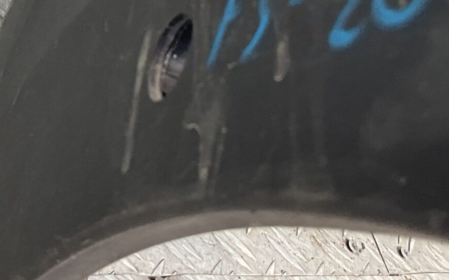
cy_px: -162
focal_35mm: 91
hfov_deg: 22.6
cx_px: 106
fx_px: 1113
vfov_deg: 13.4
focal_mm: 3
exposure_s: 1/100
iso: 20
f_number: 1.8
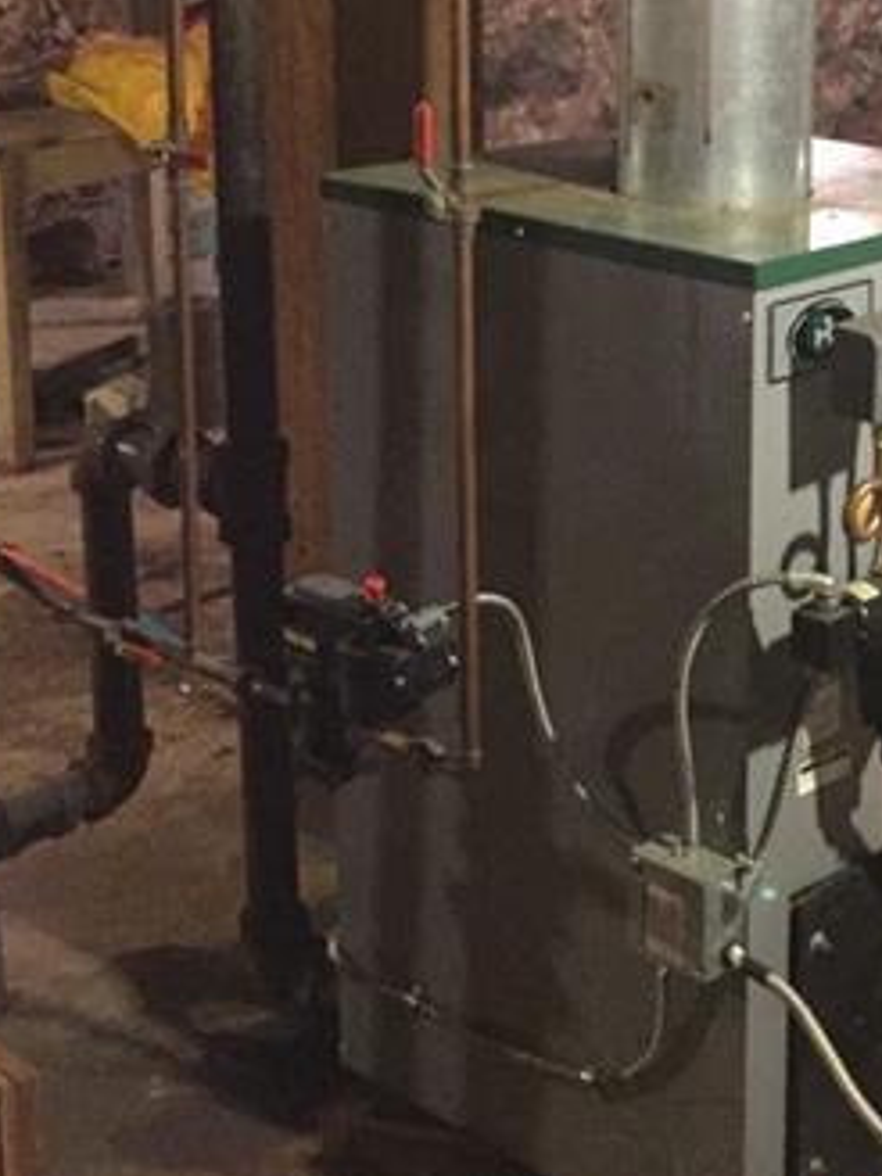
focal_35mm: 68
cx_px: 810
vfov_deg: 28.2
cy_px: 312
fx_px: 2310
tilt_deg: -11.7
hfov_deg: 21.1
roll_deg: -0.3
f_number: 2.2
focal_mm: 4.15
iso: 400
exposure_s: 1/15
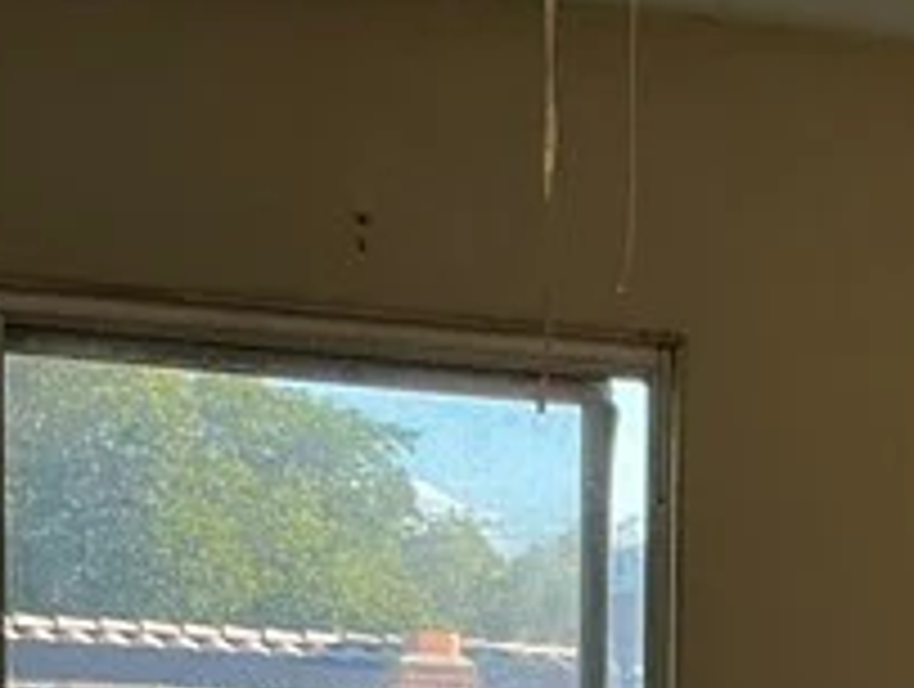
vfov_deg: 9.9
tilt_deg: -8.6
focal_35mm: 141
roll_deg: -2.6
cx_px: 1085
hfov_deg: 13.6
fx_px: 3730
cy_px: 1327
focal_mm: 3
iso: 20
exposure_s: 1/120
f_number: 1.8
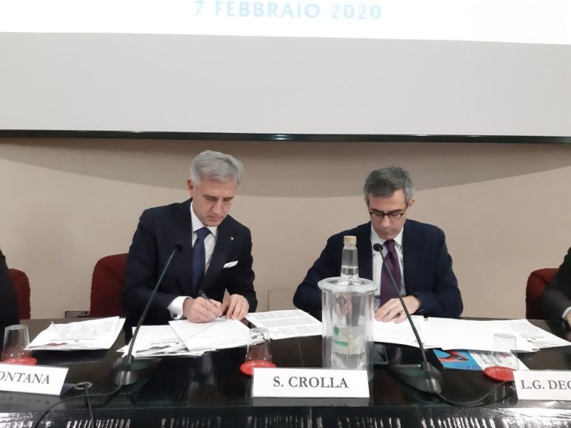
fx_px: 445
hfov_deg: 65.3
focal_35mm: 27
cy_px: 214
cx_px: 286
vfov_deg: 51.4
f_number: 1.7
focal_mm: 3.93
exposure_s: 1/25
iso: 800
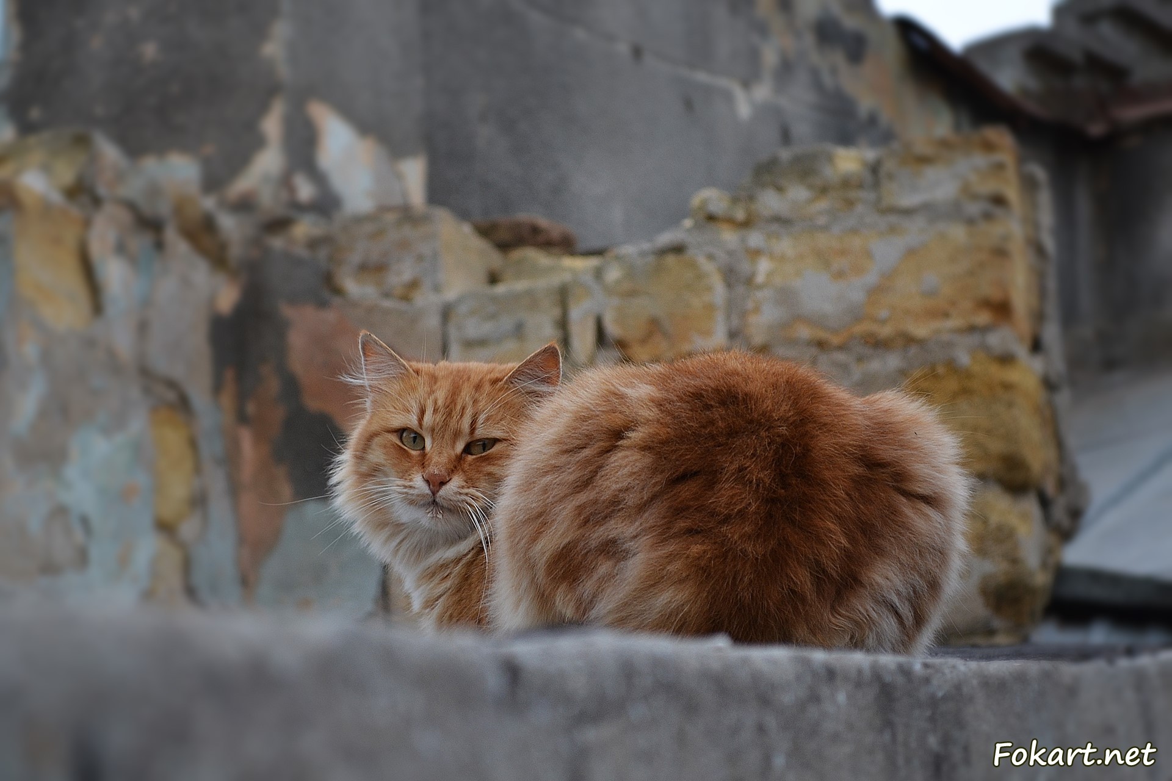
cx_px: 586
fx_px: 2686
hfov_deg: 24.6
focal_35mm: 82
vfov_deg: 16.6
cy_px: 390
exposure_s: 1/125
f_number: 5.6
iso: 320
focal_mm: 55
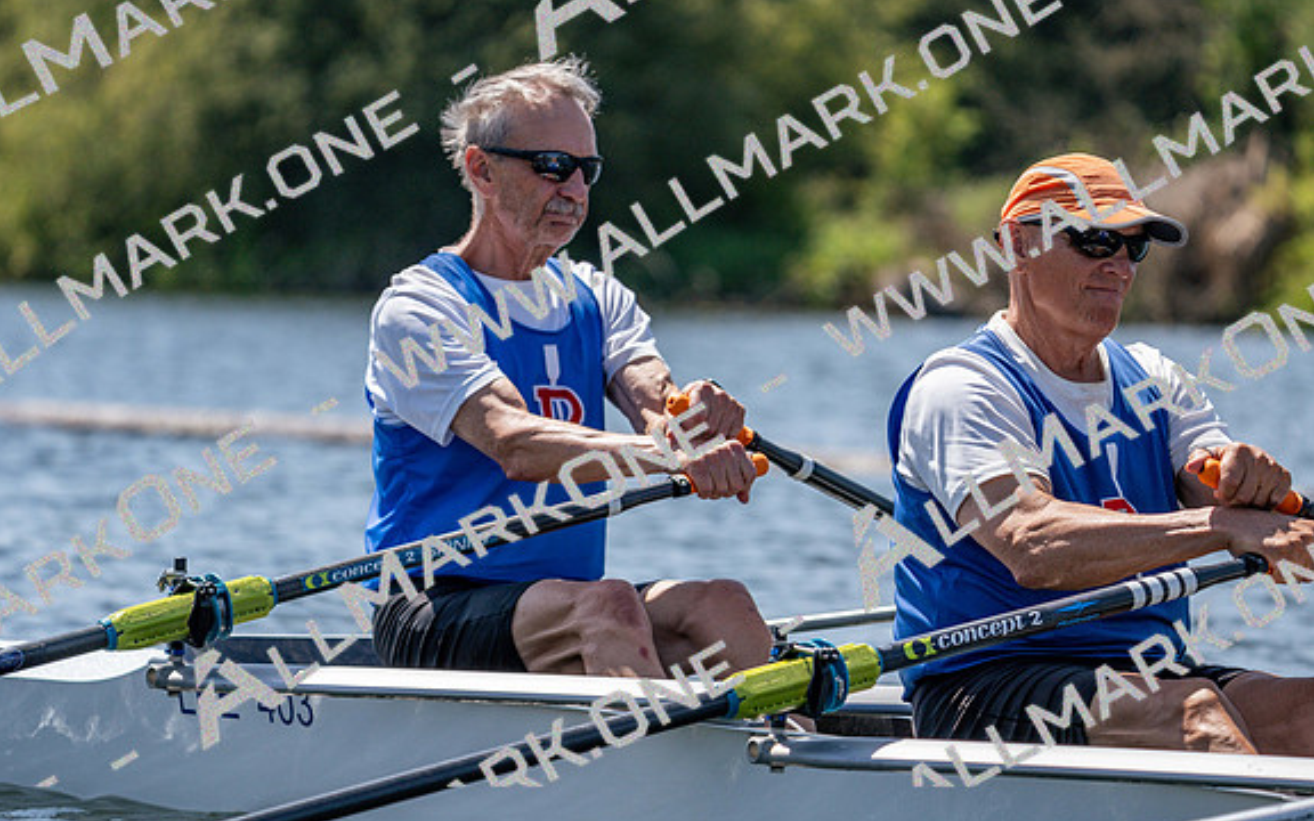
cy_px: 396
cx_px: 657
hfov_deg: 7.7
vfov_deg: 4.8
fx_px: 9705
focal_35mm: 271
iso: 320
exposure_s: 1/2000
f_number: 5.6
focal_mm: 264
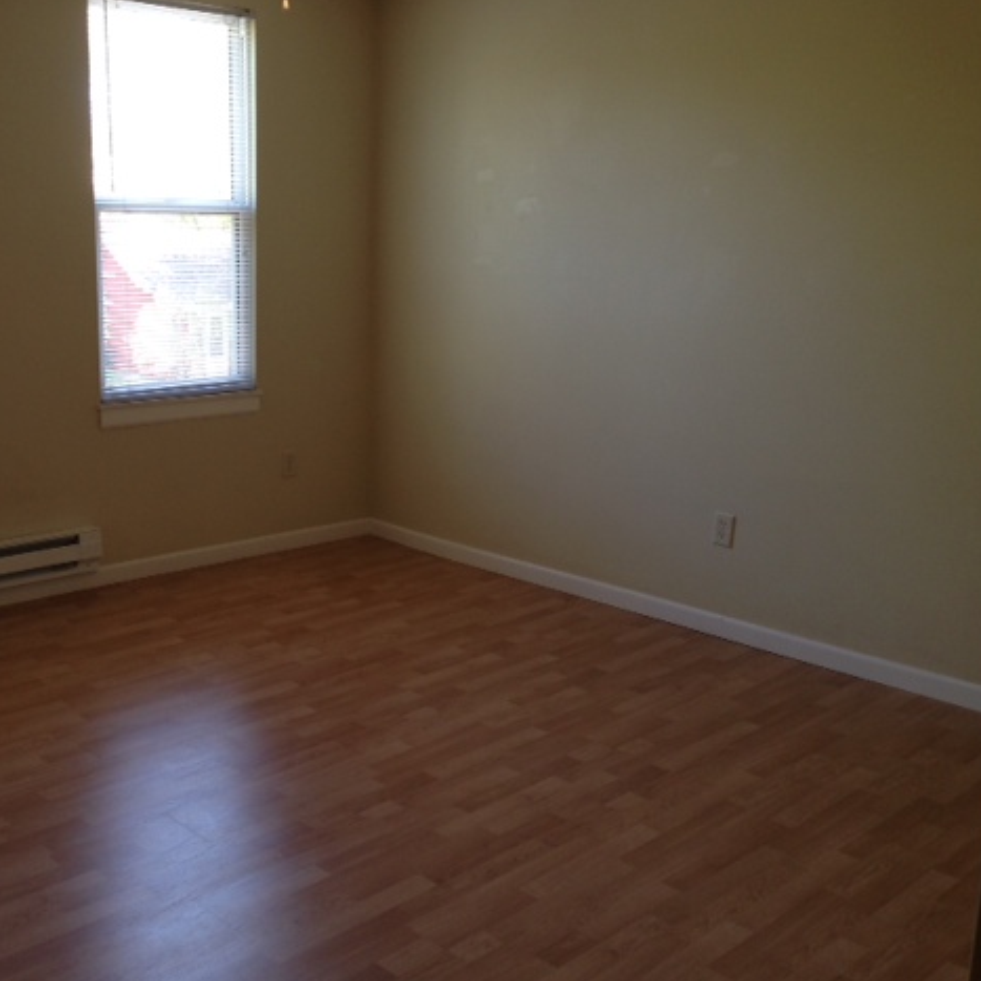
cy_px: 492
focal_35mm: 40
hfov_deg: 41.4
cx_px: 332
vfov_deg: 41.9
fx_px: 1282
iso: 50
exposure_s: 1/30
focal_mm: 4.12
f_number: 2.4
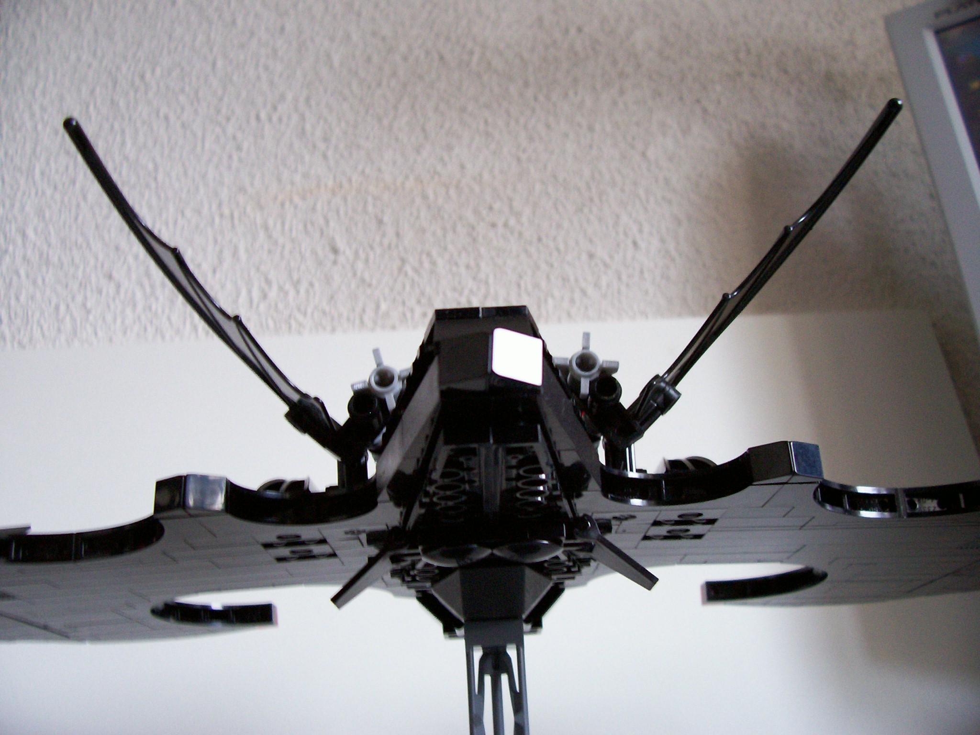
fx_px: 963
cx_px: 490
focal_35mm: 34
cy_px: 368
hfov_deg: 54.0
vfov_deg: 41.8
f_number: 2.7
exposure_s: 1/8
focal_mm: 5.6
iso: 160
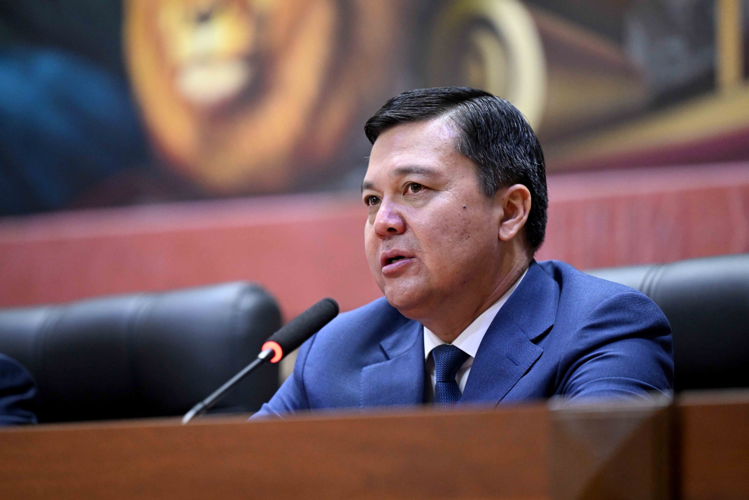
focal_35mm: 170
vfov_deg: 8.1
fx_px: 3537
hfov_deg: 12.1
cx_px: 374
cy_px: 250
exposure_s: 1/200
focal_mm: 170
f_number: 2.8
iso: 4000
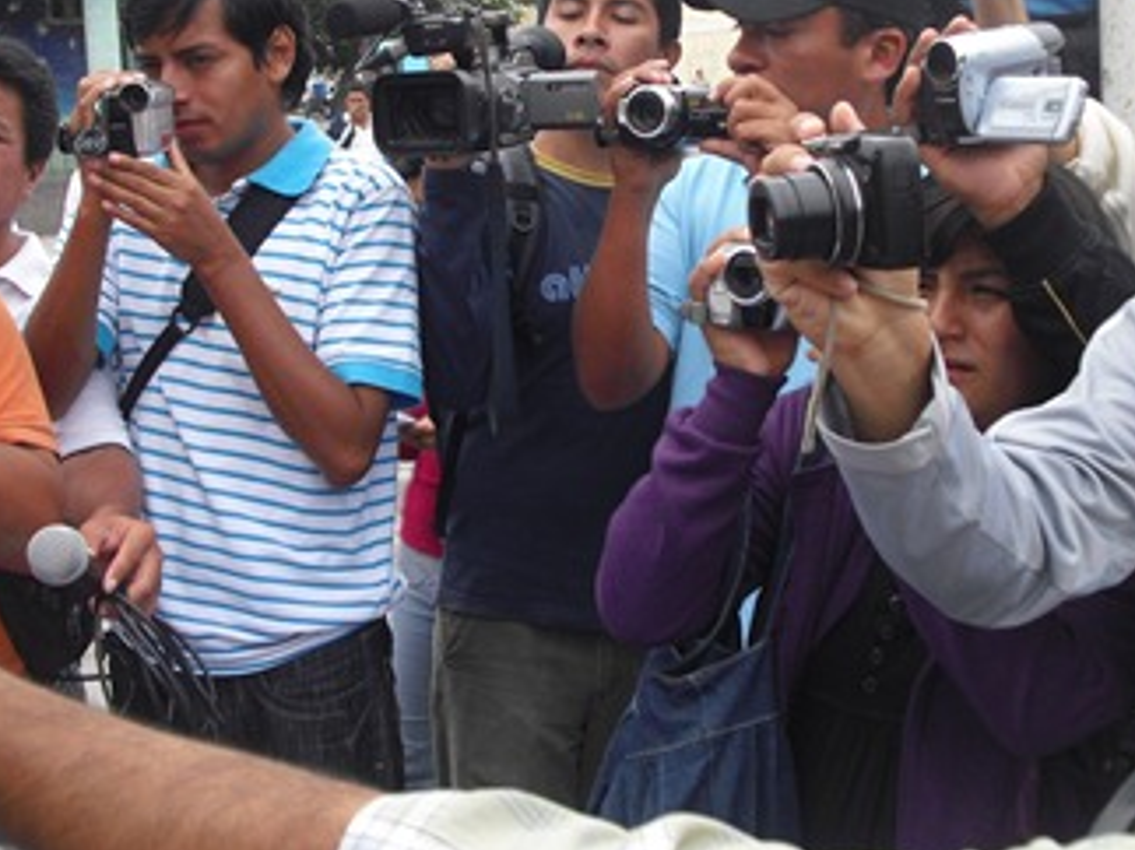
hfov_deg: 38.2
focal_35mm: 50
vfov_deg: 29.0
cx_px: 569
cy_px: 330
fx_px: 1639
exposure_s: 1/60
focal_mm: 6.3
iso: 100
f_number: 7.8
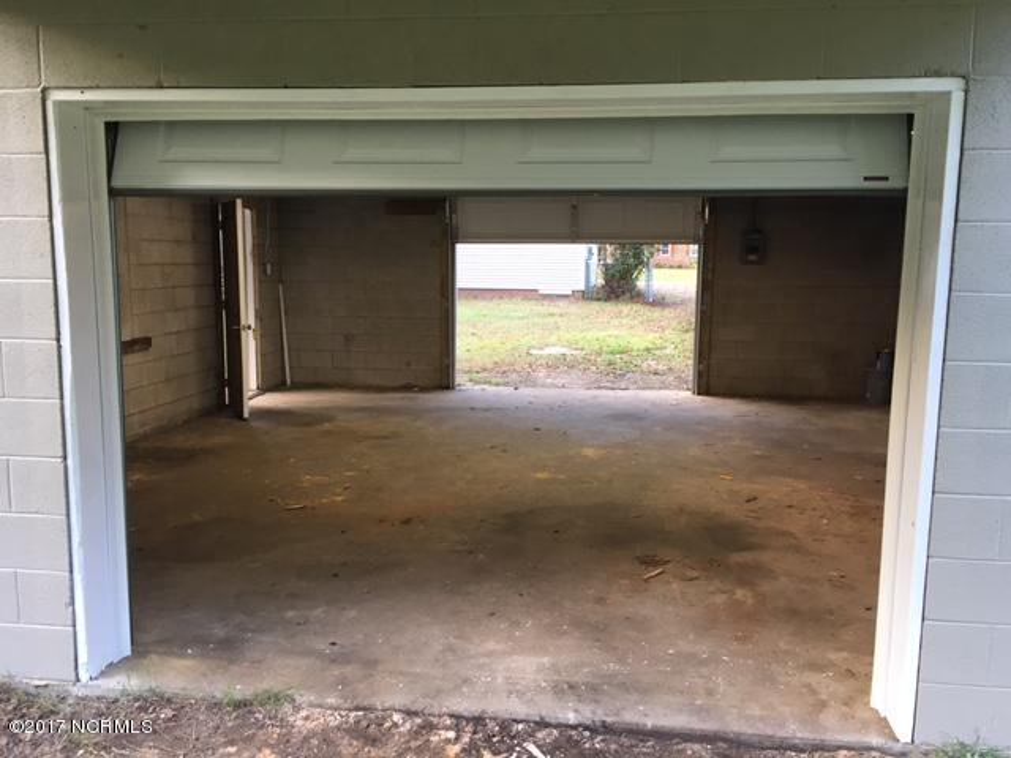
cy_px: 379
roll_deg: -0.7
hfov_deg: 61.7
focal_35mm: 29
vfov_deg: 48.2
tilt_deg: -8.3
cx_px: 506
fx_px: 847
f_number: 2.2
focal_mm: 4.15
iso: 80
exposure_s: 1/30
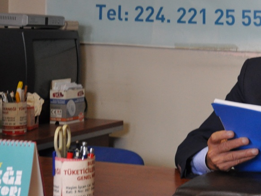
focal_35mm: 108
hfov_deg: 17.8
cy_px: 74
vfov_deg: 13.7
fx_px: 814
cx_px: 263
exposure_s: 1/30
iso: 1250
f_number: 4.2
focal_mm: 32
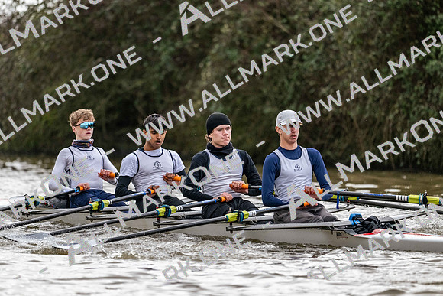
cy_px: 148
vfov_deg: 3.4
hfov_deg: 5.2
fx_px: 4923
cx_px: 222
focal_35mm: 400
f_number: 4.5
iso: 3200
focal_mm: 400
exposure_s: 1/1600
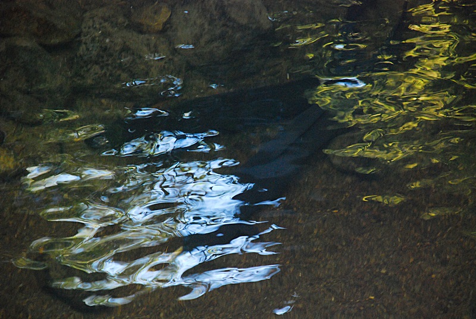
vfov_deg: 7.3
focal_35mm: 188
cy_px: 160
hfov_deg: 11.0
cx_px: 238
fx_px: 2483
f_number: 5.6
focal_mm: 125
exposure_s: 1/30
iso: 1400
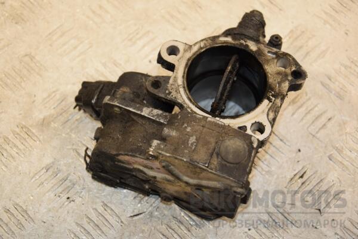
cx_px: 179
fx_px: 865
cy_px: 120
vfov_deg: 15.7
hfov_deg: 23.4
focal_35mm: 87
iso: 800
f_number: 5.6
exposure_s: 1/200
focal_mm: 58
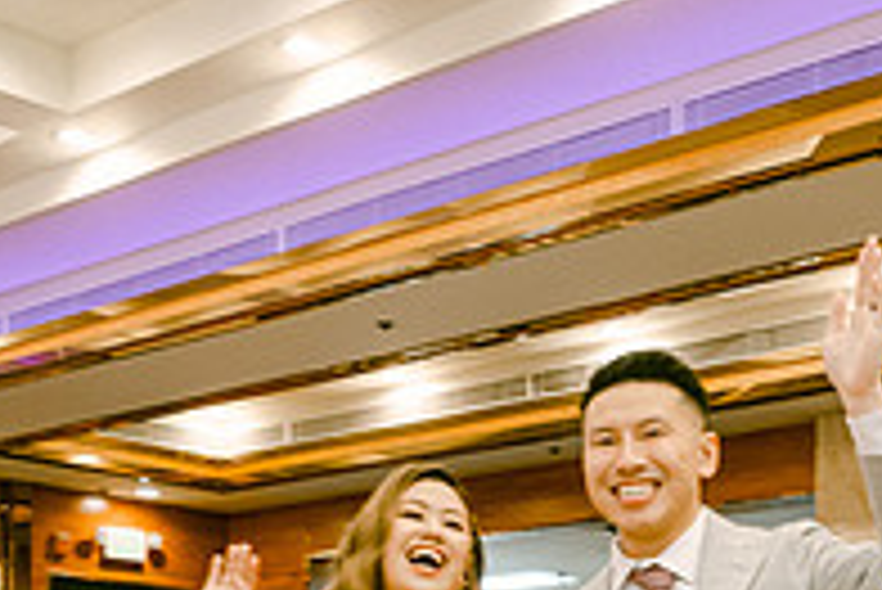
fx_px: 1741
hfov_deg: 28.2
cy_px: 750
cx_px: 594
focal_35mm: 71
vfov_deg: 18.0
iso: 800
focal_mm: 16
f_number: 2.8
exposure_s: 1/125
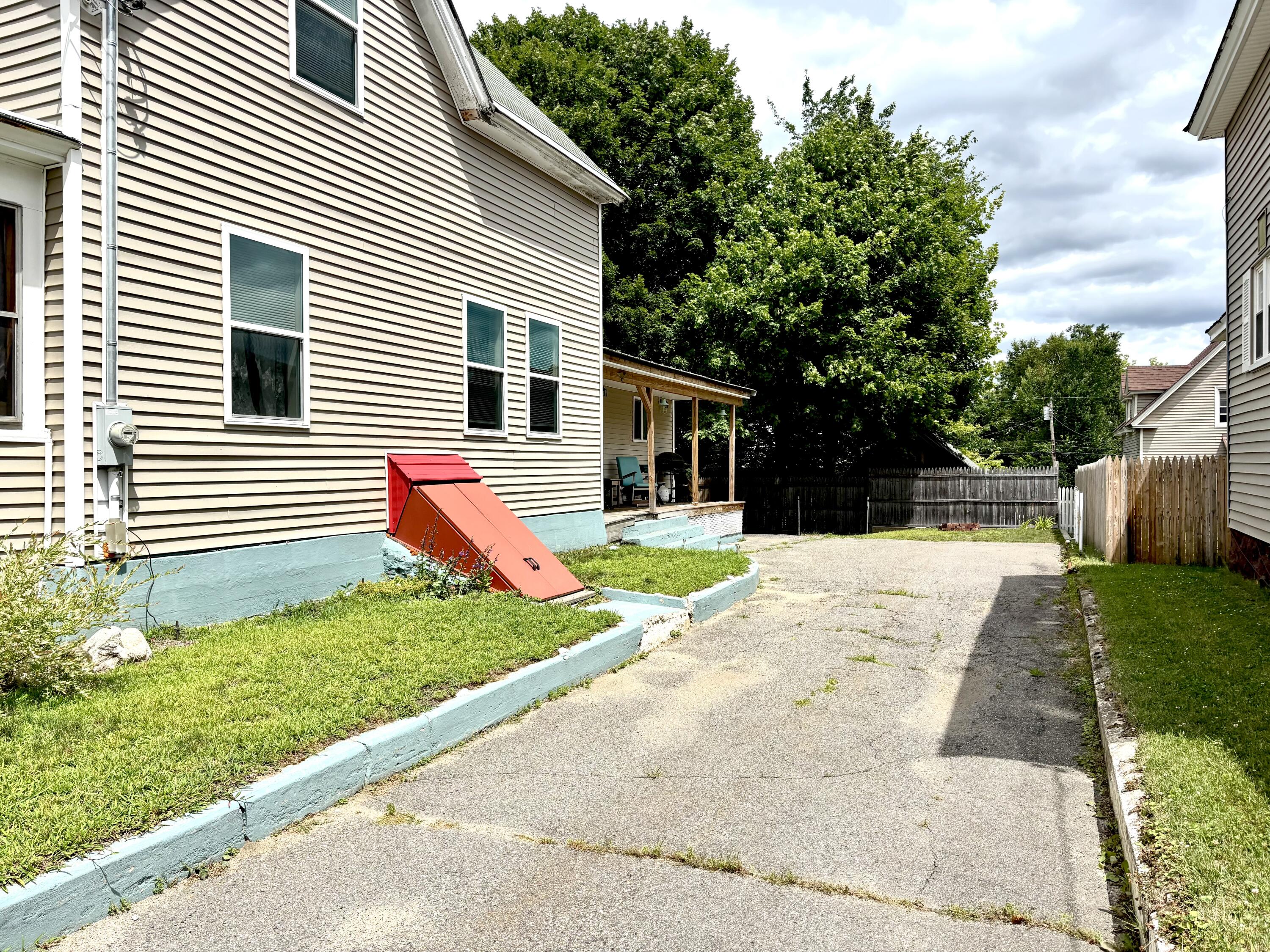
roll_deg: +2.0
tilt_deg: -2.5
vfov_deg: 53.1
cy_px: 476
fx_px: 954
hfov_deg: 67.3
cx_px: 635
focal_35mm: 26
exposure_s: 1/4425
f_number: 1.6
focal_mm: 5.96
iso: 50
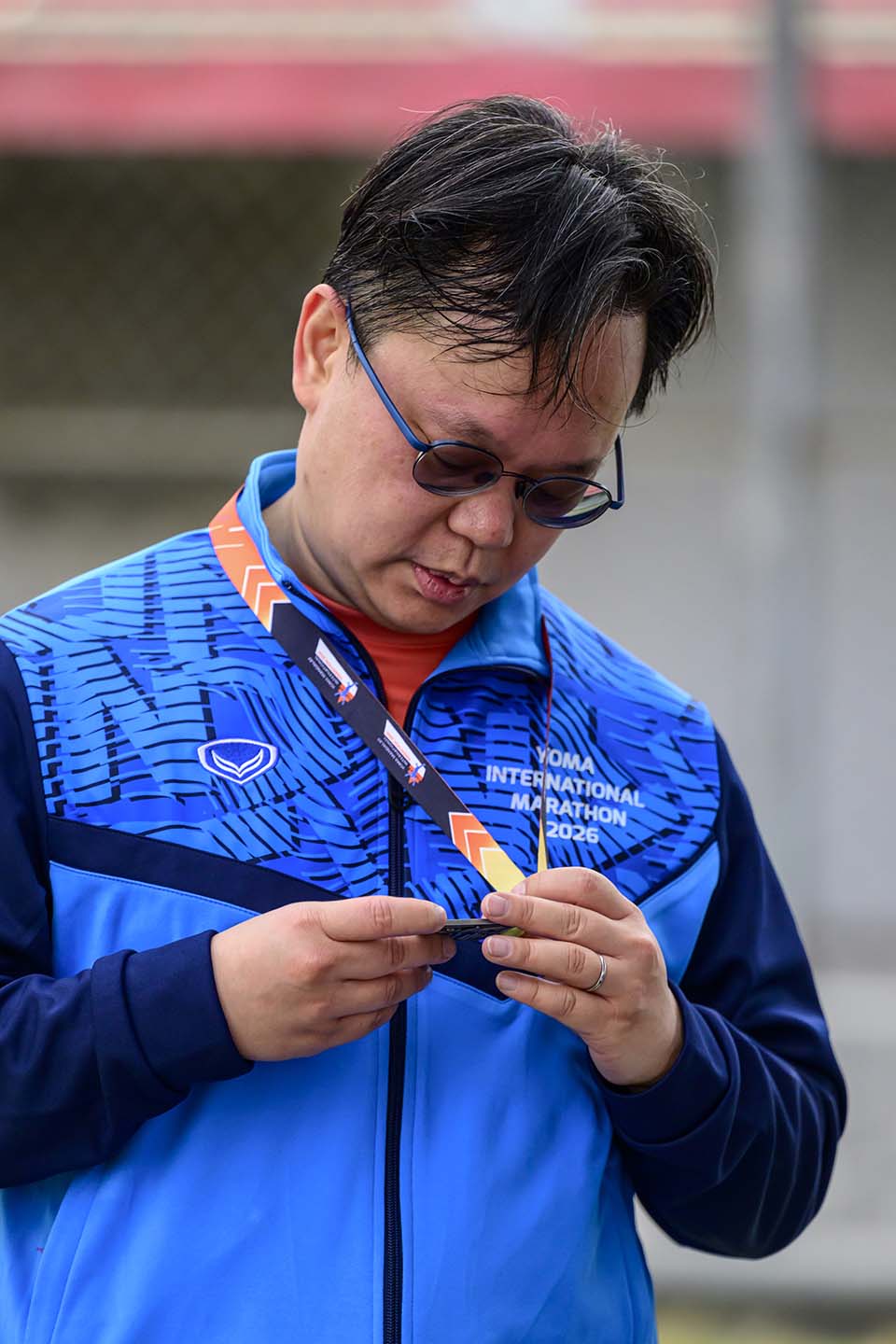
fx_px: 7466
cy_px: 672
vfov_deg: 10.3
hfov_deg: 6.9
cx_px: 448
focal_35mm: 200
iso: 800
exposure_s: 1/2000
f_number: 2.8
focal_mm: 200
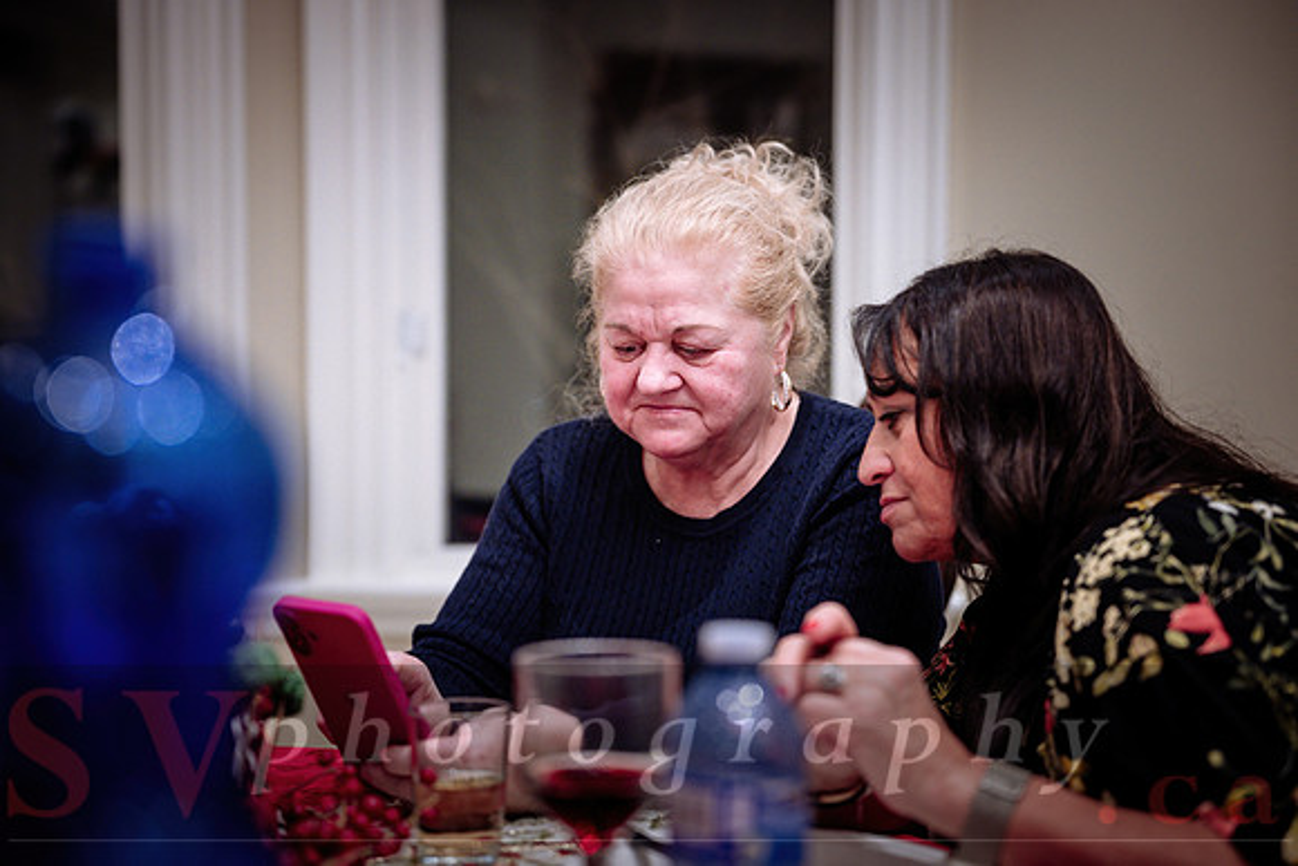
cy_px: 433
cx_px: 649
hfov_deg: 37.5
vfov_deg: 25.5
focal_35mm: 53
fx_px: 1911
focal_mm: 53
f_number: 2
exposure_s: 1/200
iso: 1000
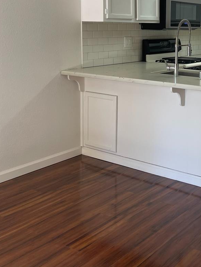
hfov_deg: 29.0
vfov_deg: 38.1
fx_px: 372
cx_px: 184
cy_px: 51
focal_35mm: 48
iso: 64
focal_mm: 5.1
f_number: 1.6
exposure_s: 1/60
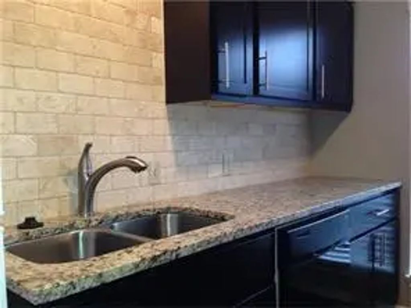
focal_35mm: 33
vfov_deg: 42.9
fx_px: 392
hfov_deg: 55.4
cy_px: 154
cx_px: 206
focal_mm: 4.12
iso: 125
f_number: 2.4
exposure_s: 1/20
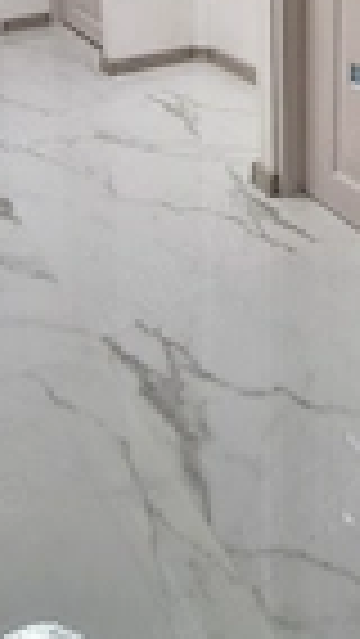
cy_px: -68
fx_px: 678
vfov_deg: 40.5
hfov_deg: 28.6
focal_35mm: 40
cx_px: 324
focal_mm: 1.74
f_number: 2.2
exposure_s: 1/50
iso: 64
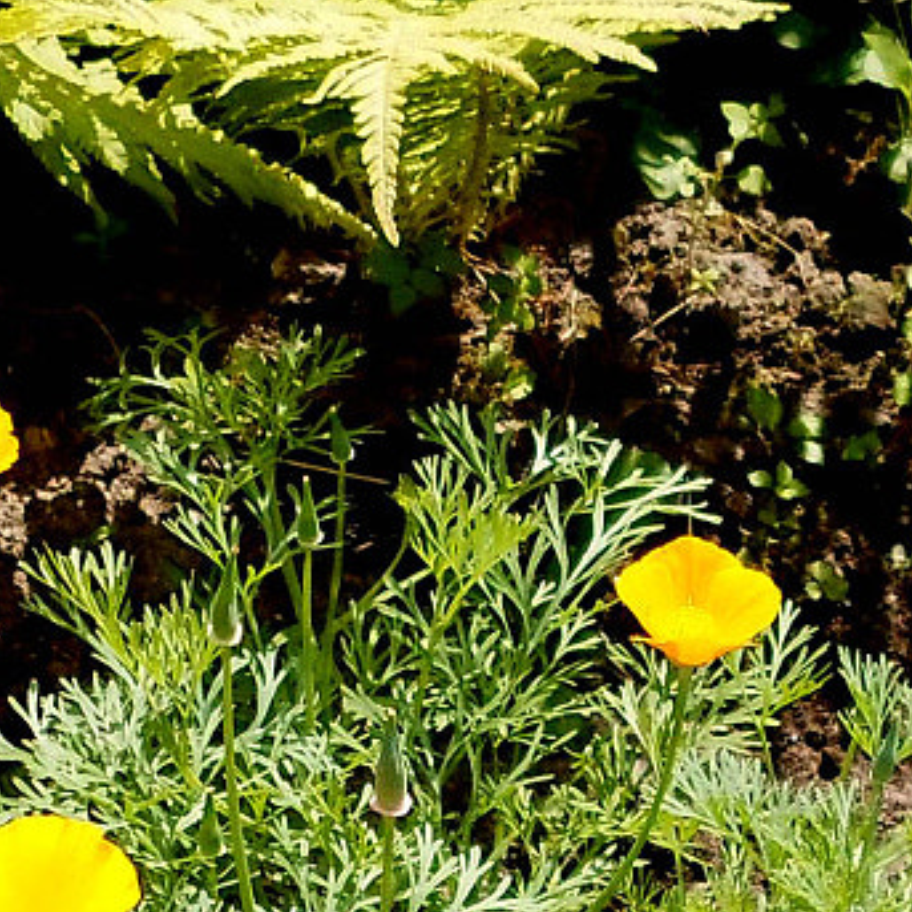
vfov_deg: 16.4
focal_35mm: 103
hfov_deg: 16.9
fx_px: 3070
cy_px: 1002
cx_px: 518
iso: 80
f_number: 2.5
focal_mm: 4.5
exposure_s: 1/750
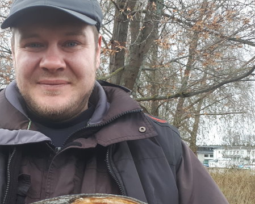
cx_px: 55
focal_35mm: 47
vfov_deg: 31.7
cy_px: 144
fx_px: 355
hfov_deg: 38.2
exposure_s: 1/50
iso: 50
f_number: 1.9
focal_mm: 3.6
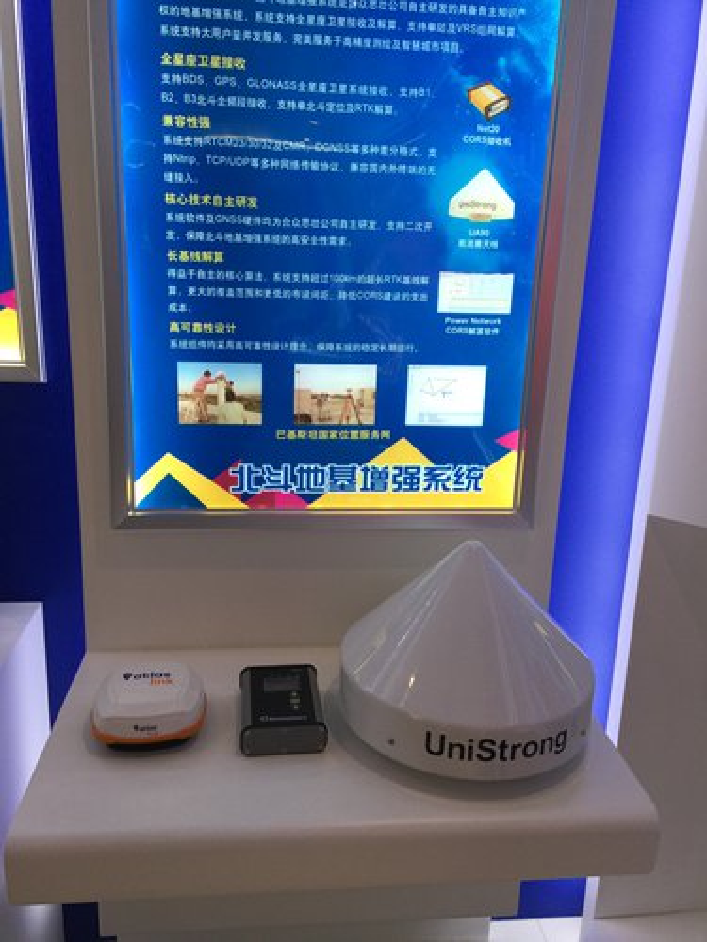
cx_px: 354
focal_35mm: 29
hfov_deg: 48.2
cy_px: 471
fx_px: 790
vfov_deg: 61.7
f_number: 2.2
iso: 50
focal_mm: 4.15
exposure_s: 1/33
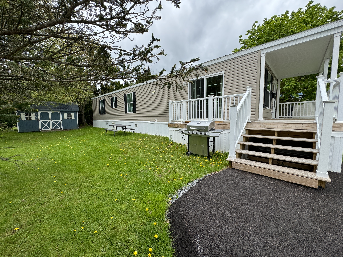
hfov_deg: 102.1
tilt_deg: -5.6
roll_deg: +0.3
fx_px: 139
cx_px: 172
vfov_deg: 85.7
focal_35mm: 14
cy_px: 128
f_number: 2.2
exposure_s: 1/734
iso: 50
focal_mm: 2.22
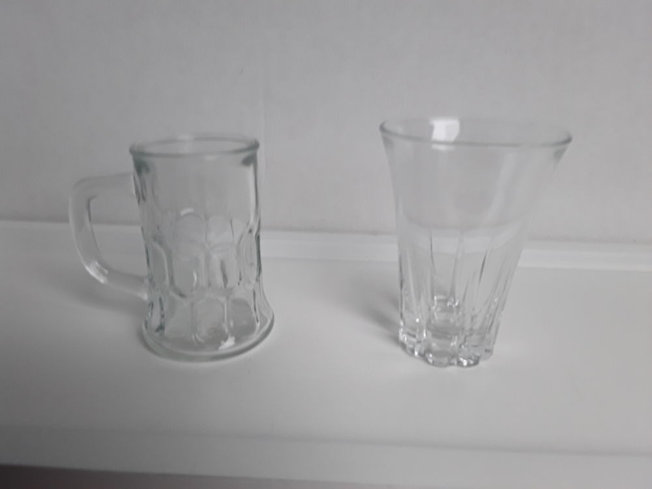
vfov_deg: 51.4
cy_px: 244
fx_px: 509
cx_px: 326
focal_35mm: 27
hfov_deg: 65.3
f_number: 1.9
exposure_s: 1/30
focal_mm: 2.91
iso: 40
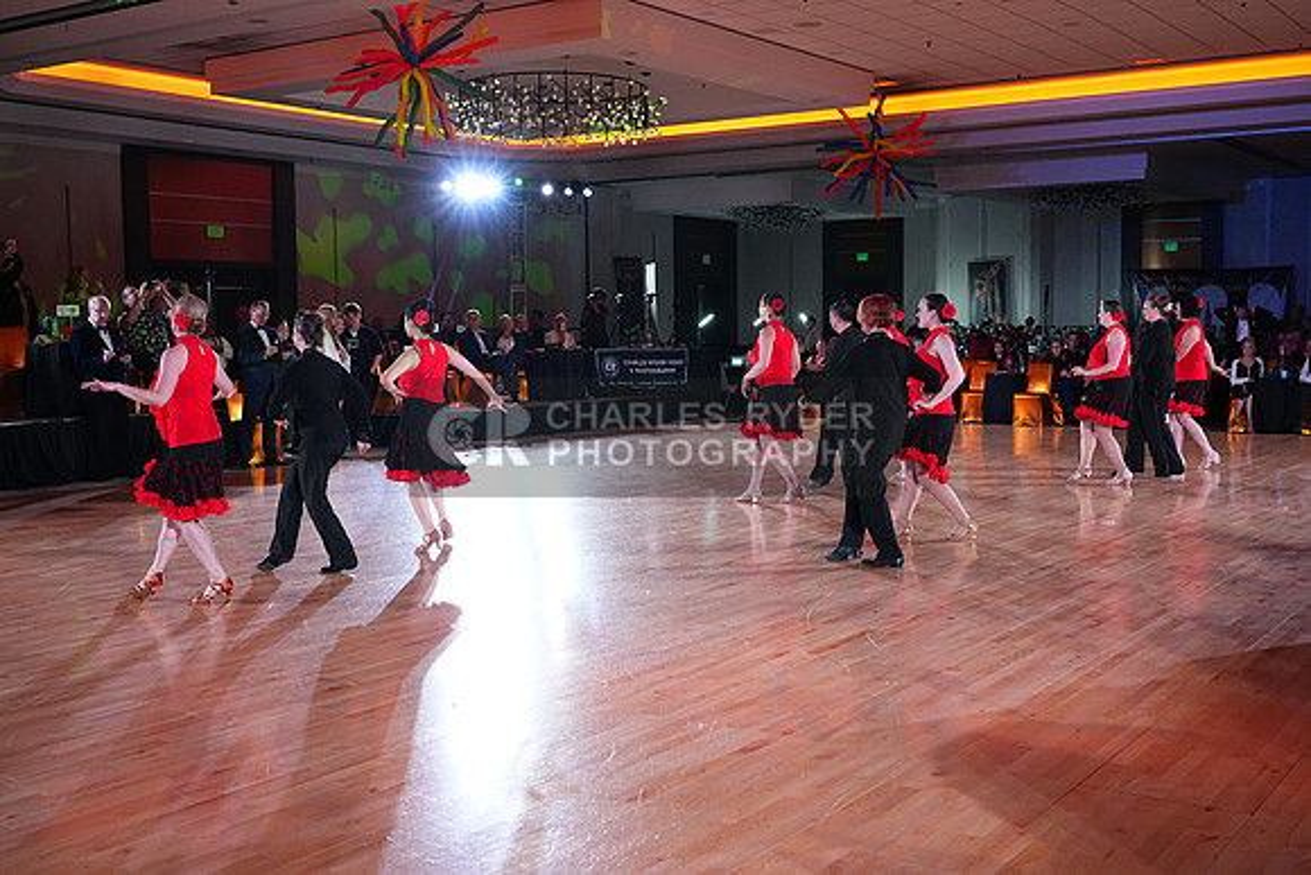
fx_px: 1384
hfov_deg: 50.7
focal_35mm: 38
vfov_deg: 35.1
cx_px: 656
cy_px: 438
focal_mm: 38
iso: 5000
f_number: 5.6
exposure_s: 1/400
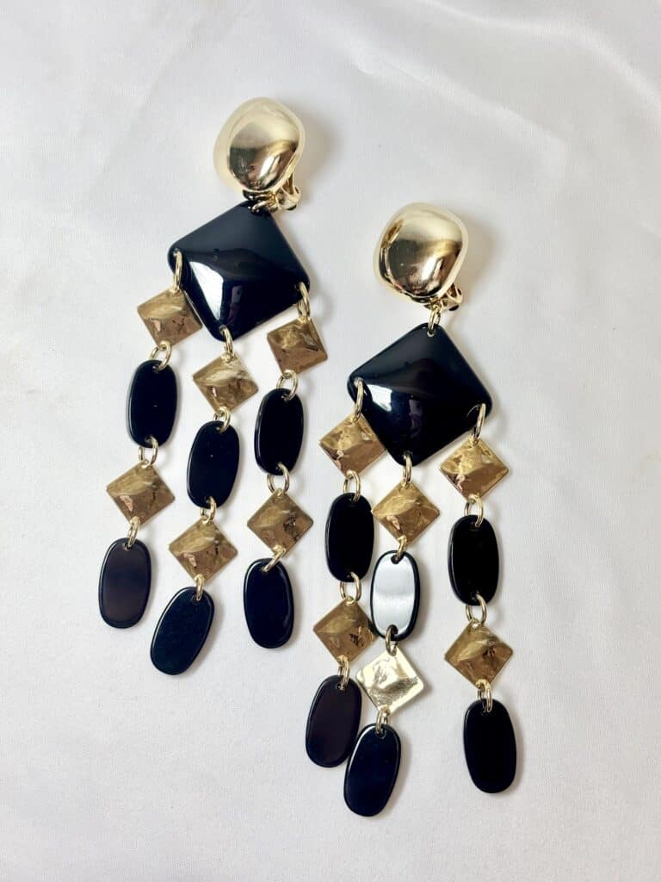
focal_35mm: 52
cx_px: 330
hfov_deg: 28.0
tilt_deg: -82.7
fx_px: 1324
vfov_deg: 36.8
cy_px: 441
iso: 32
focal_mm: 5.96
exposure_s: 1/366
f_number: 1.6
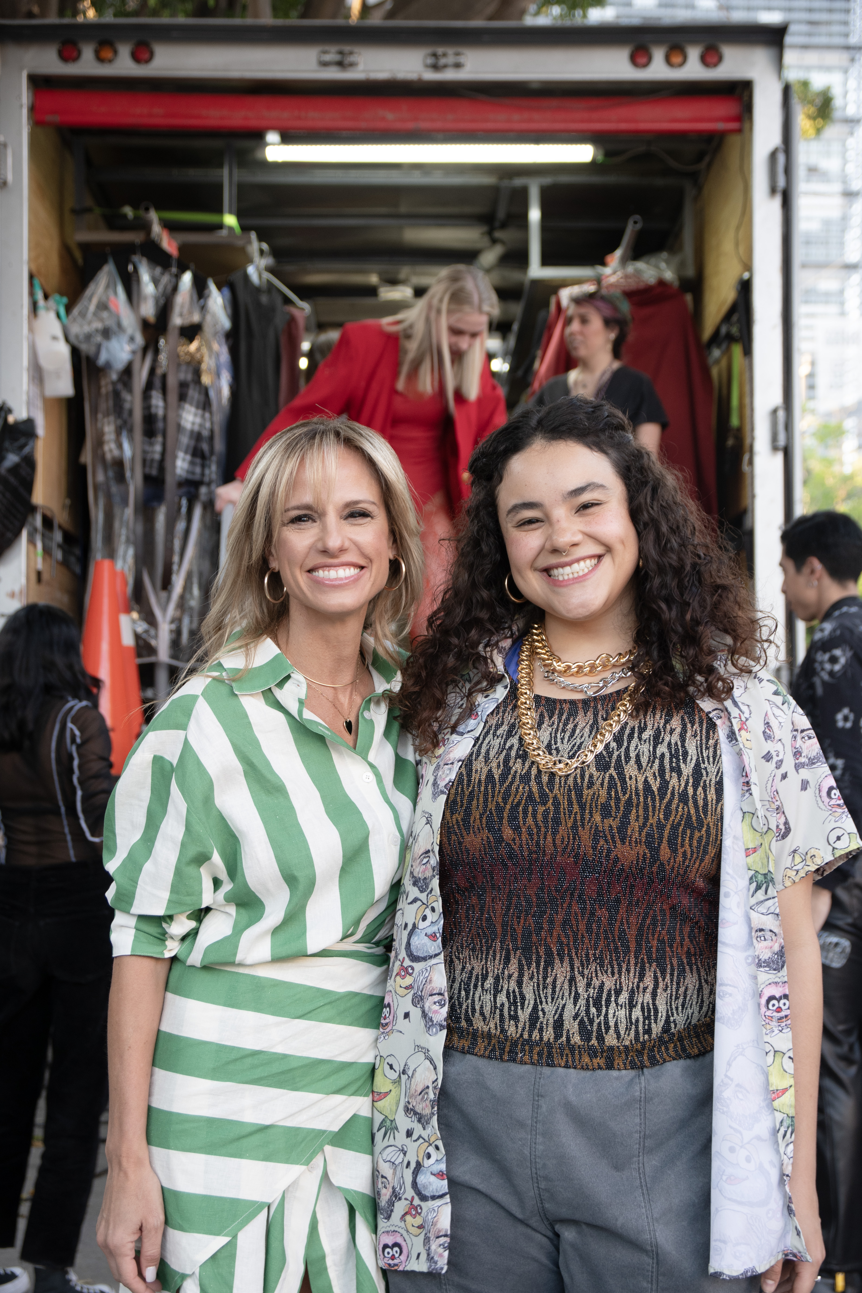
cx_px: 431
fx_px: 2047
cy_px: 646
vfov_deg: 35.1
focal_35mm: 57
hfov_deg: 23.8
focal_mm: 38
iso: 320
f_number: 4
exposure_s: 1/80
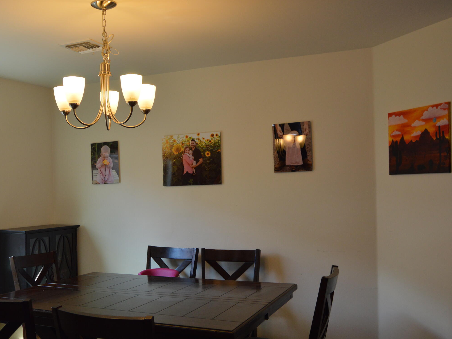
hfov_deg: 47.1
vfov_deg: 36.7
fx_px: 509
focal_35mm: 39
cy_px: 200
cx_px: 150
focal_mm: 18
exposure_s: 1/100
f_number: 5
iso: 400
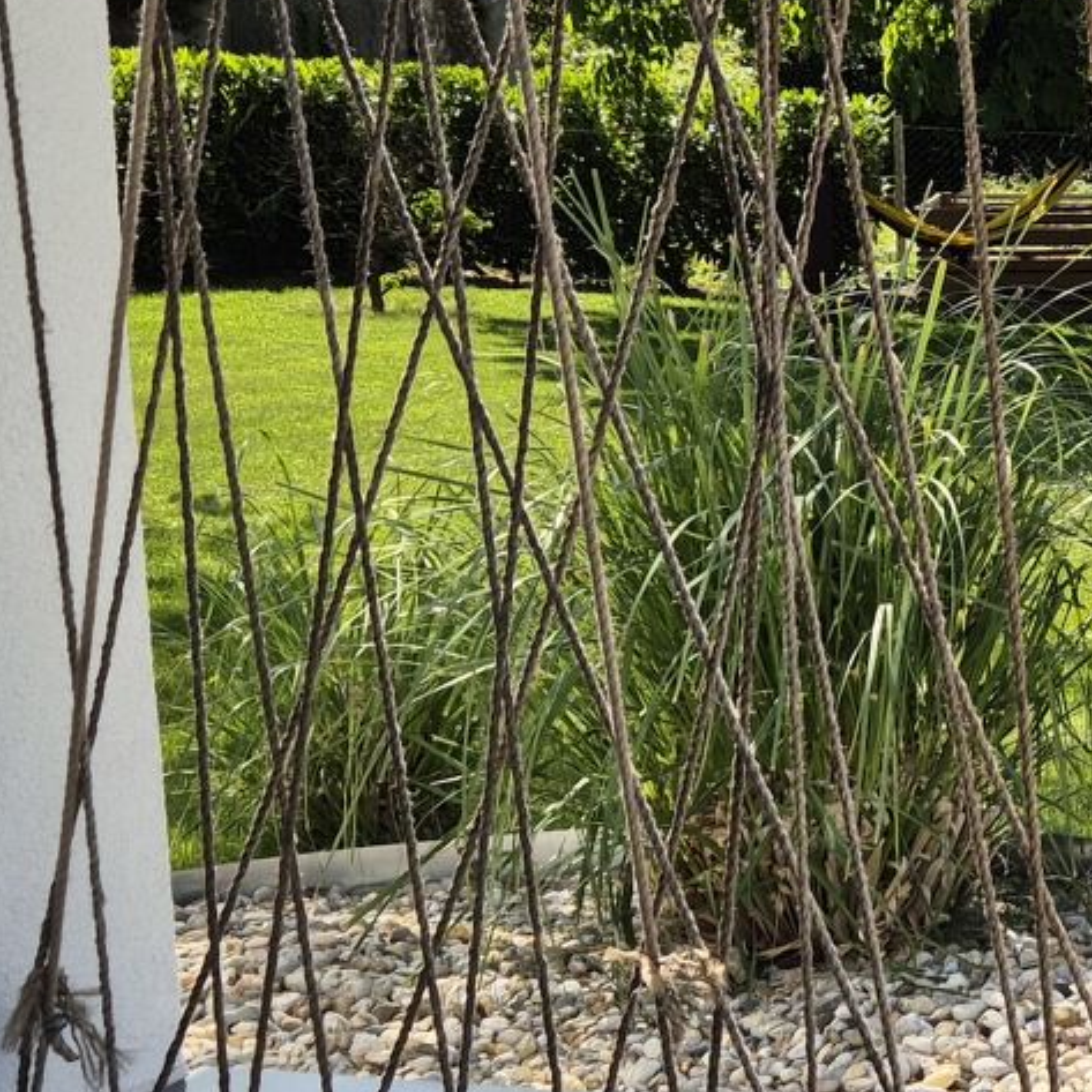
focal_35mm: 88
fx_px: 3141
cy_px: 483
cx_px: 1390
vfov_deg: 19.7
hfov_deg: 18.5
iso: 25
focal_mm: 5.4
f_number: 1.8
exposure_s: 1/1564
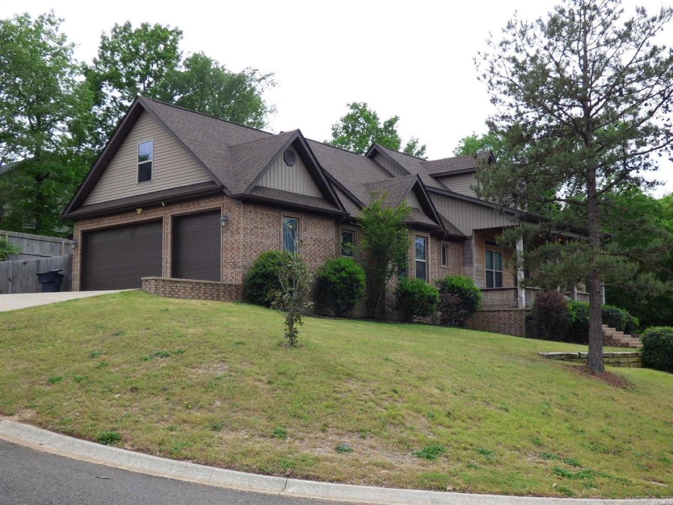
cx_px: 336
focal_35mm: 41
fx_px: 797
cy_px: 252
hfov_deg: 45.8
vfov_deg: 35.1
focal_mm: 7.07
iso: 100
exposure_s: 1/500
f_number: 3.6
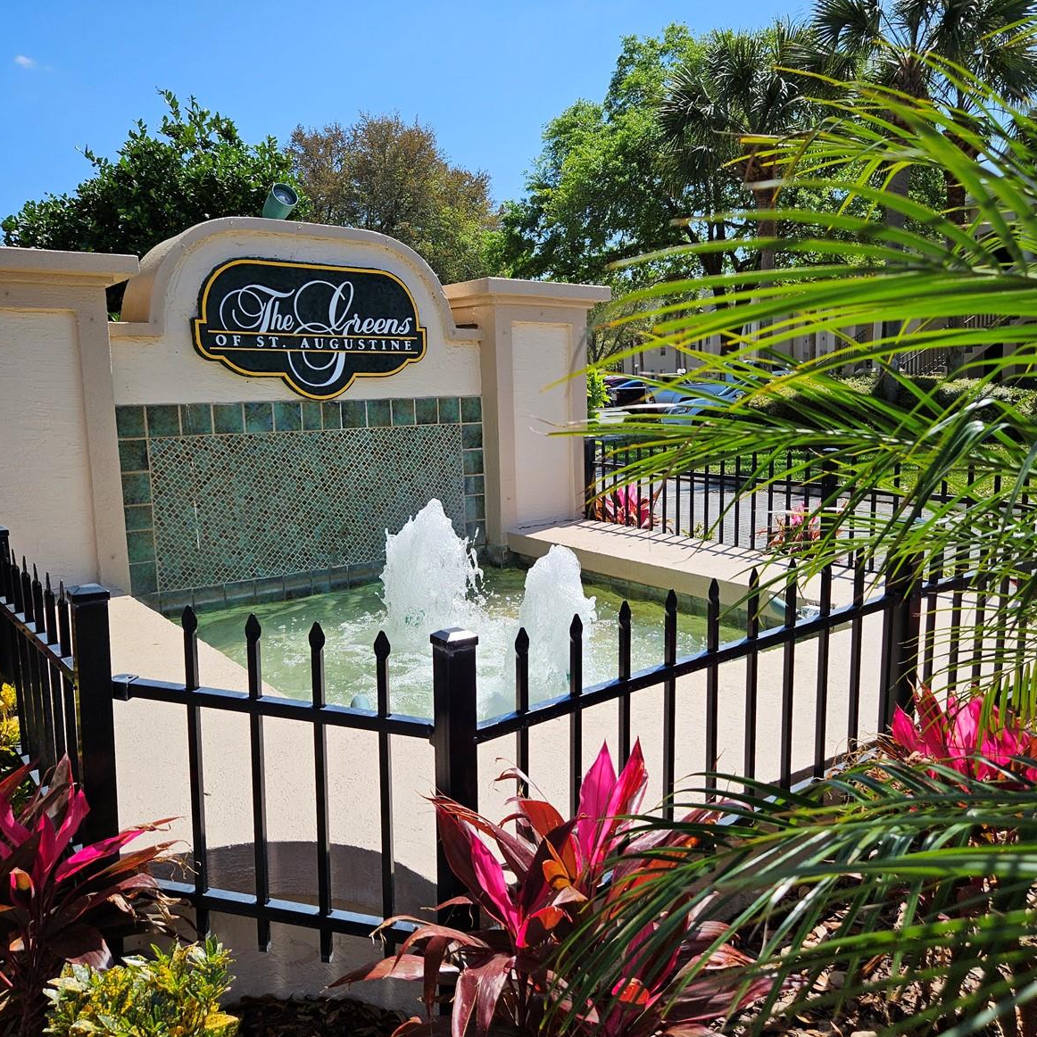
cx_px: 539
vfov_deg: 57.3
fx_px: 949
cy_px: 518
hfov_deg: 57.3
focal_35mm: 28
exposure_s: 1/2140
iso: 25
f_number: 1.8
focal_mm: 5.4
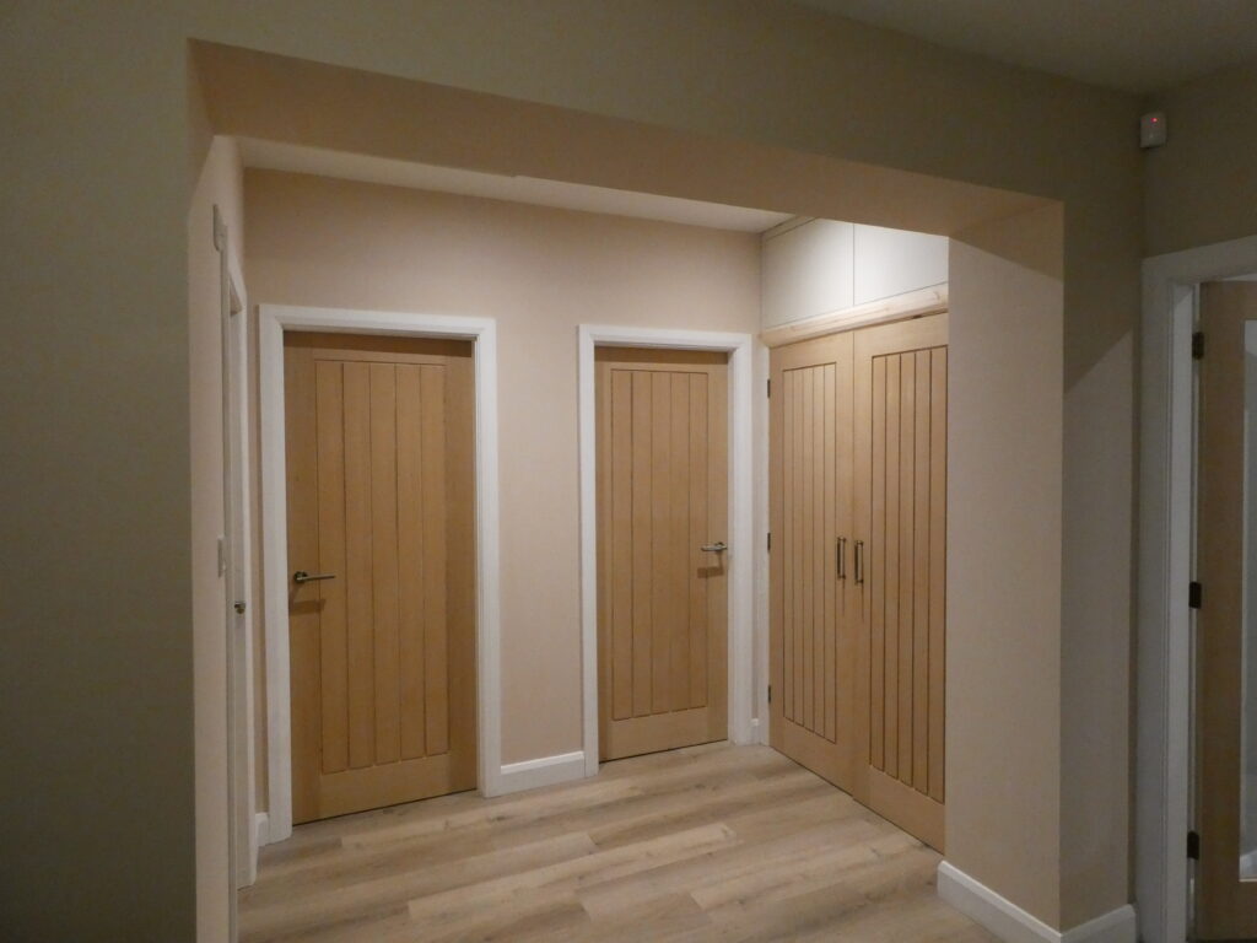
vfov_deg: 66.0
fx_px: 726
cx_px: 628
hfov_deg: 81.7
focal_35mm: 20
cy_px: 472
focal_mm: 3.6
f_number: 2.8
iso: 640
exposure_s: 1/60
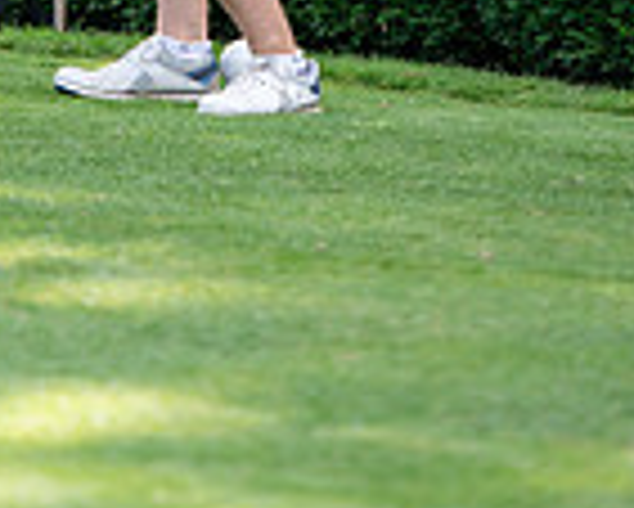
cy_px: -319
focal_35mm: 493
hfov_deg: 3.9
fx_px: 9257
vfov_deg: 3.1
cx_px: 36
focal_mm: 165
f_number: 3.2
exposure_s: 1/800
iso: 400
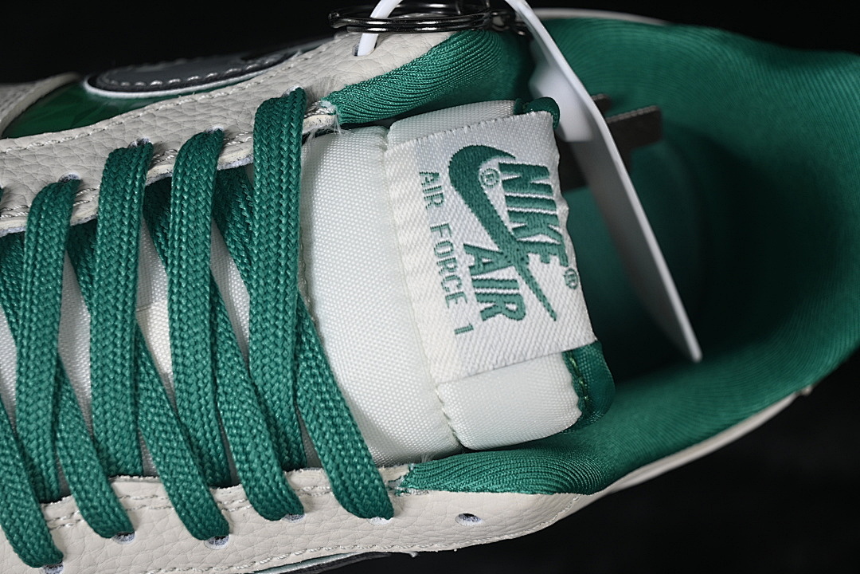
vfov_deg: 18.2
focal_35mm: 75
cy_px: 287
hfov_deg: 27.0
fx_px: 1792
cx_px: 430
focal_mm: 50
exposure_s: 1/80
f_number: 7.1
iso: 160
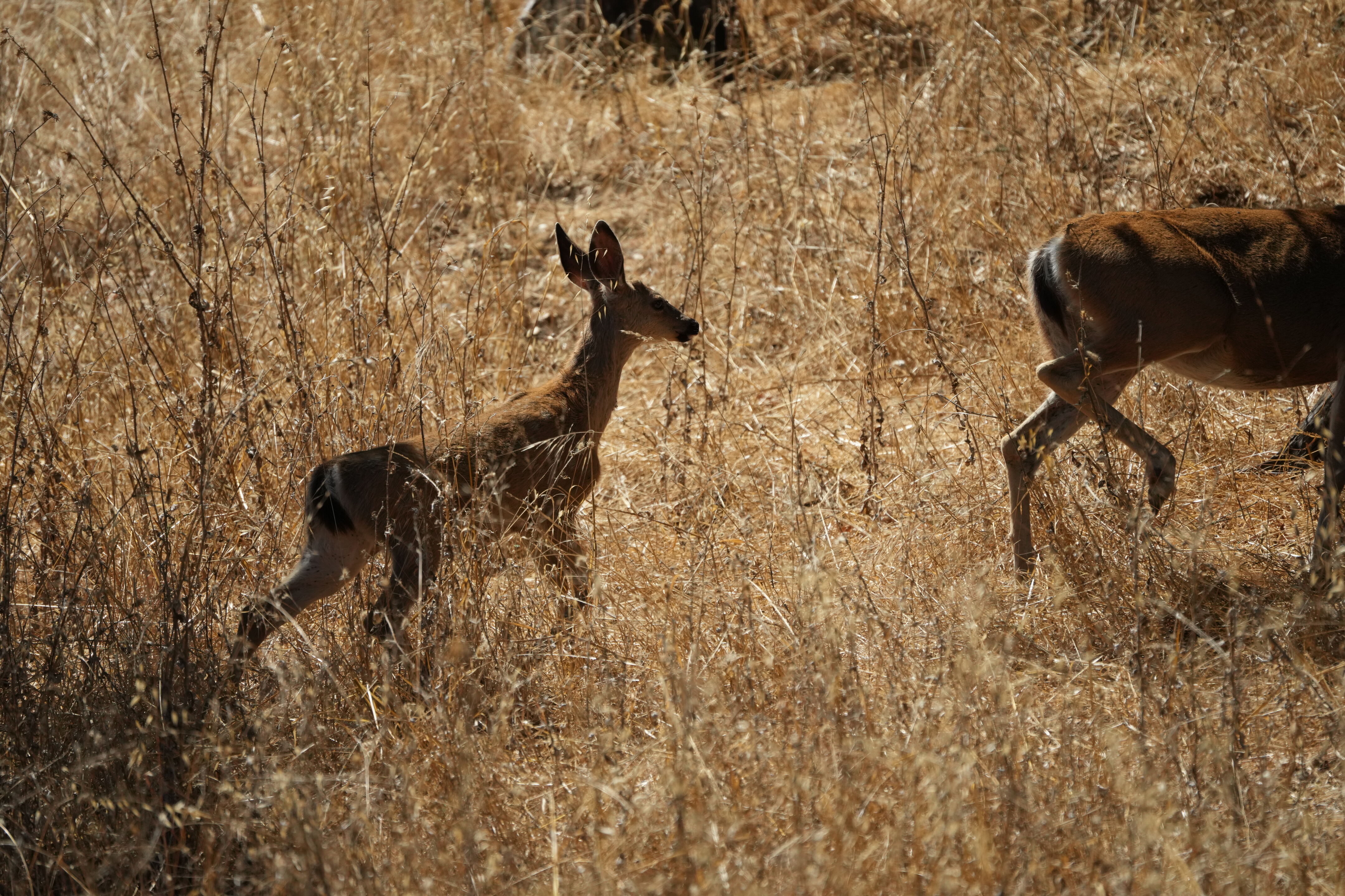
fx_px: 14943
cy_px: 448
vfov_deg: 3.4
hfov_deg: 5.2
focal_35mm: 400
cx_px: 672
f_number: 6.3
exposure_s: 1/2500
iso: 800
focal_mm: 400
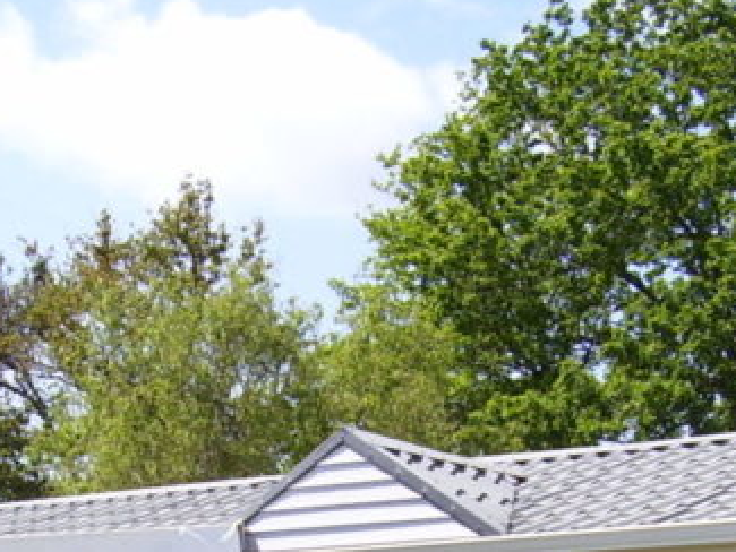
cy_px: 672
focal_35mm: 107
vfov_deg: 13.4
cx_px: 226
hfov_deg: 18.3
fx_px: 2276
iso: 80
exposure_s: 1/350
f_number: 4.8
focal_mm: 5.6
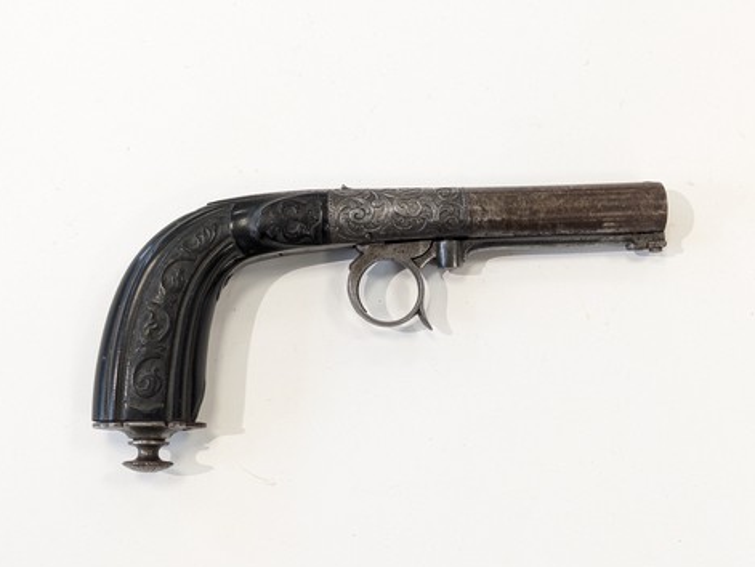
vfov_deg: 28.6
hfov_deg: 37.5
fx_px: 1113
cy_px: 288
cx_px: 364
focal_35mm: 51
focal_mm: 6.81
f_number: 1.85
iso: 231
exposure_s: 1/99.9
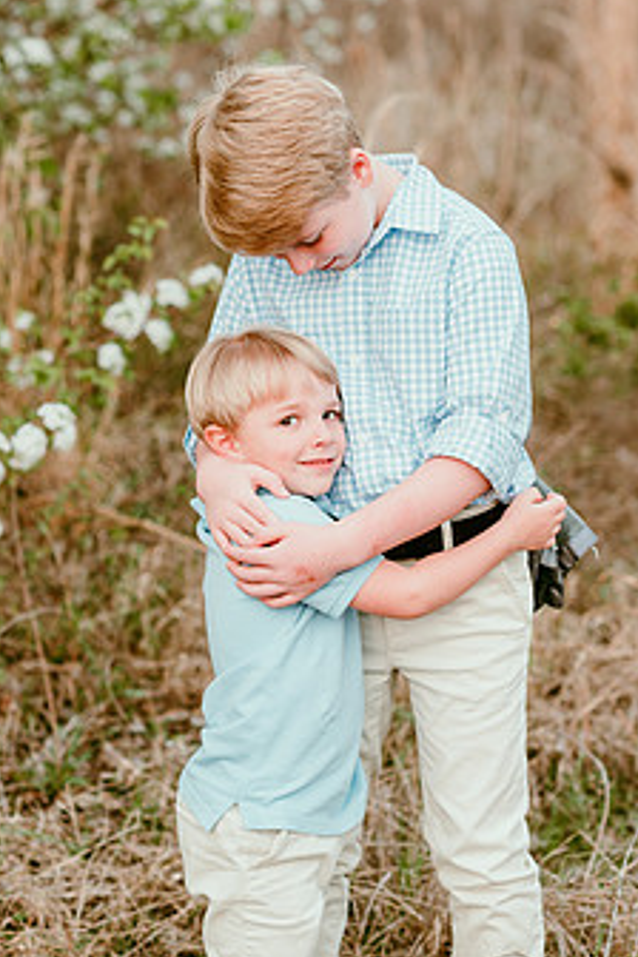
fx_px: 3030
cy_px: 441
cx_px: 336
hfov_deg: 12.0
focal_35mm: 114
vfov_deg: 17.9
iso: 100
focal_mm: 85
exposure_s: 1/160
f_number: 3.2
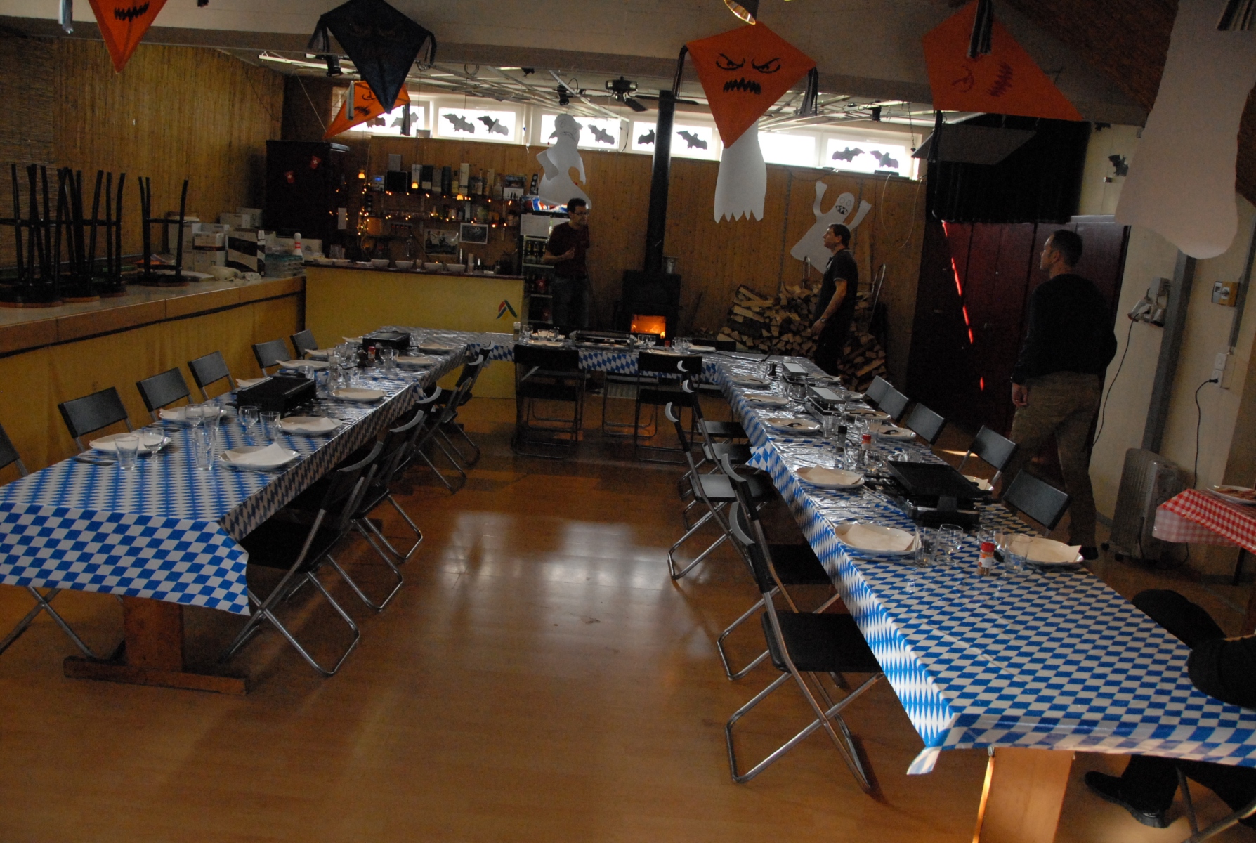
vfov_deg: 48.1
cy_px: 422
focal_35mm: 27
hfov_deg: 67.3
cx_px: 628
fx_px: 944
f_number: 4
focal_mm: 18
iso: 1600
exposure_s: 1/320
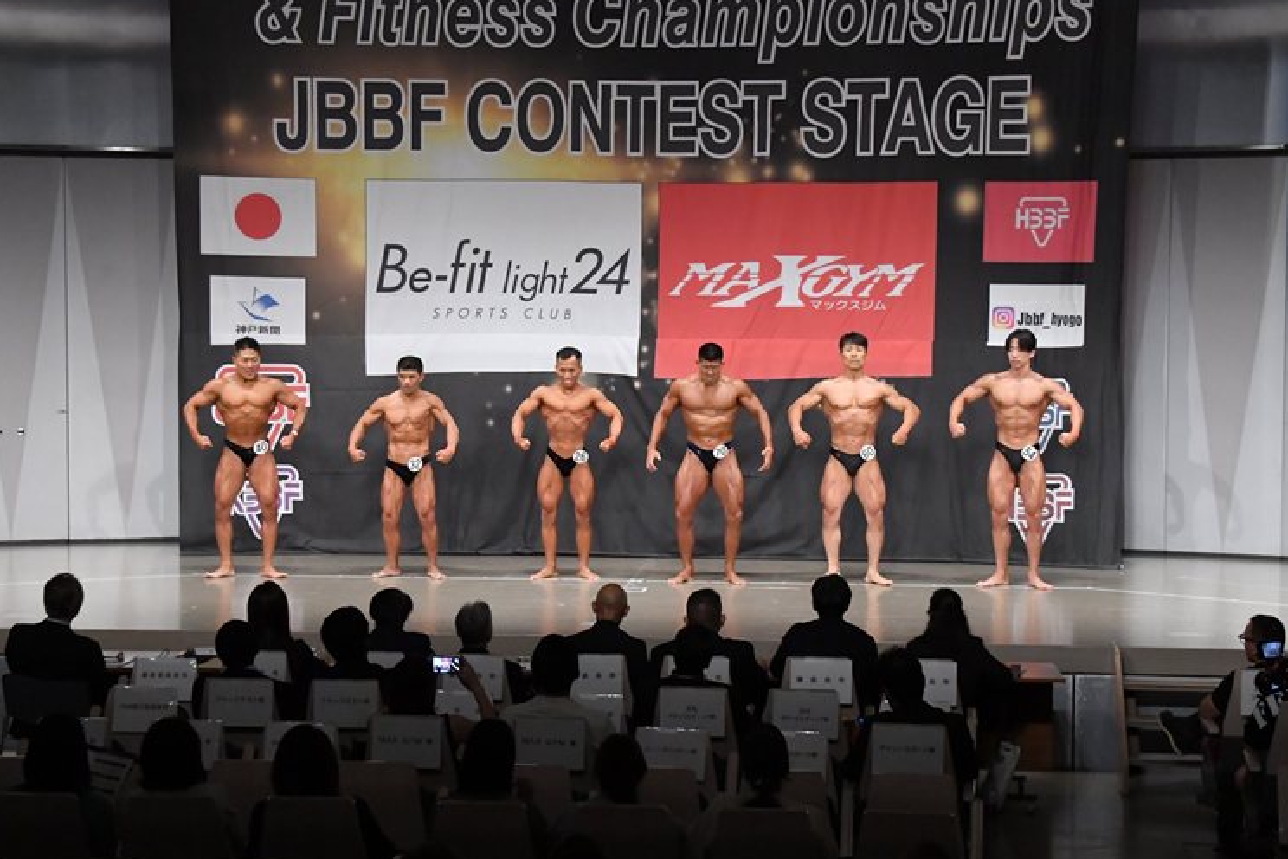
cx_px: 636
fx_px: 2683
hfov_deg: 27.0
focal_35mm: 75
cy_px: 430
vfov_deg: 18.2
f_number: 5.6
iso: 6400
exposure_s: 1/400
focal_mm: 48
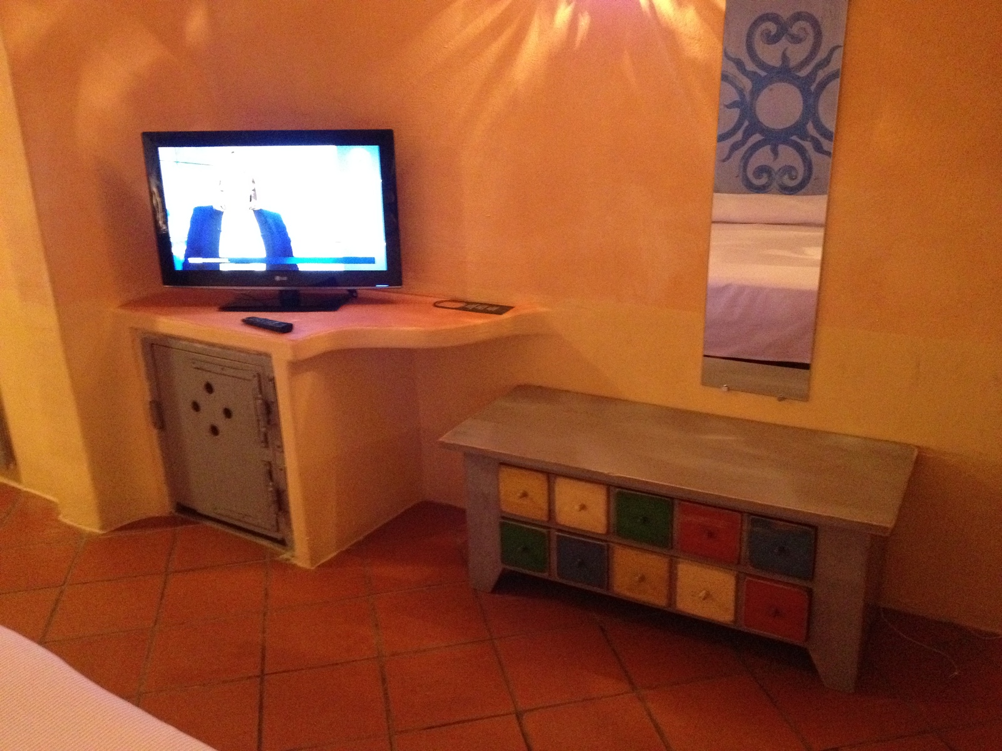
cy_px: 376
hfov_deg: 52.6
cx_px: 501
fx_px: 1013
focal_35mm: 35
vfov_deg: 40.7
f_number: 2.4
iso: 800
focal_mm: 4.28
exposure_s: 1/17
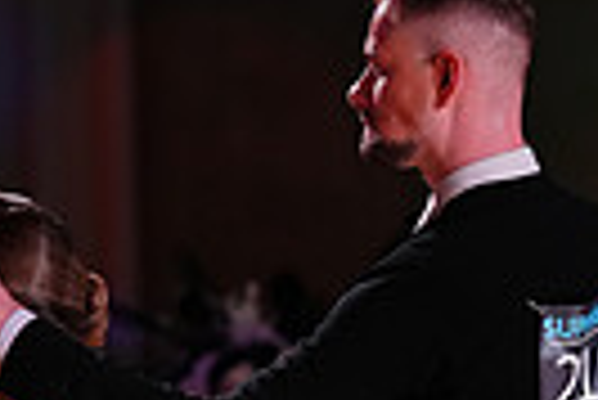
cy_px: 715
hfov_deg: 3.2
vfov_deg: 2.1
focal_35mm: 645
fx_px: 10726
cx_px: 295
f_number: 2.8
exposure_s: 1/400
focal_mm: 148
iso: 1250
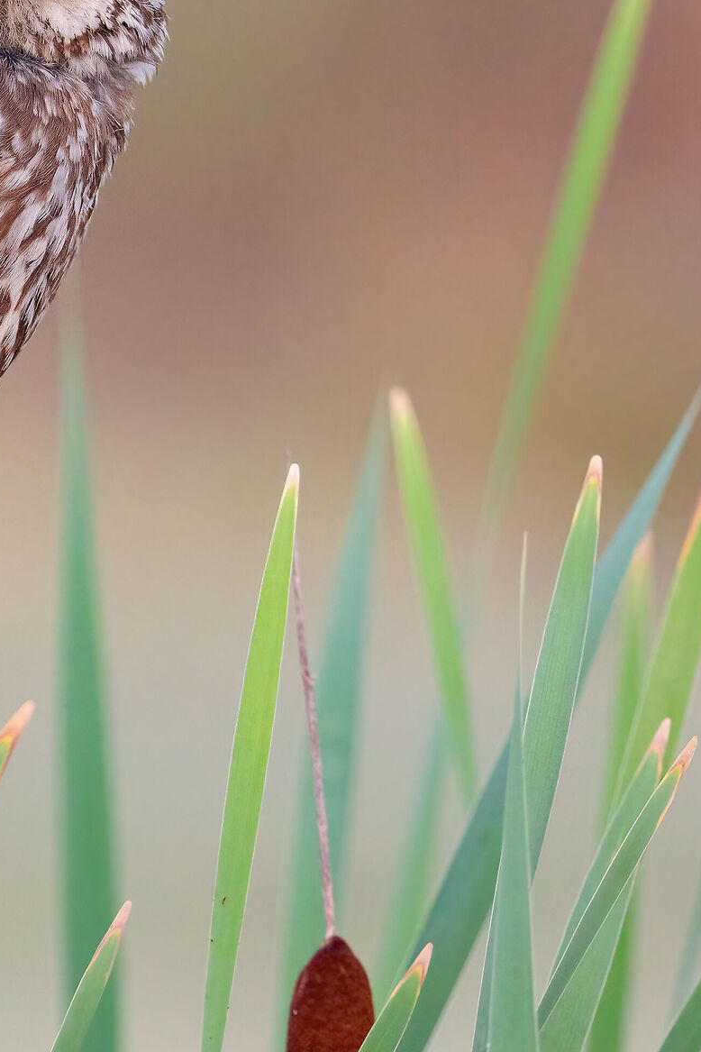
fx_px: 38990
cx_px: 2
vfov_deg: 1.5
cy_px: 677
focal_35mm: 1335
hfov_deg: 1.0
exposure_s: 1/200
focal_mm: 433
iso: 1600
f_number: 6.3
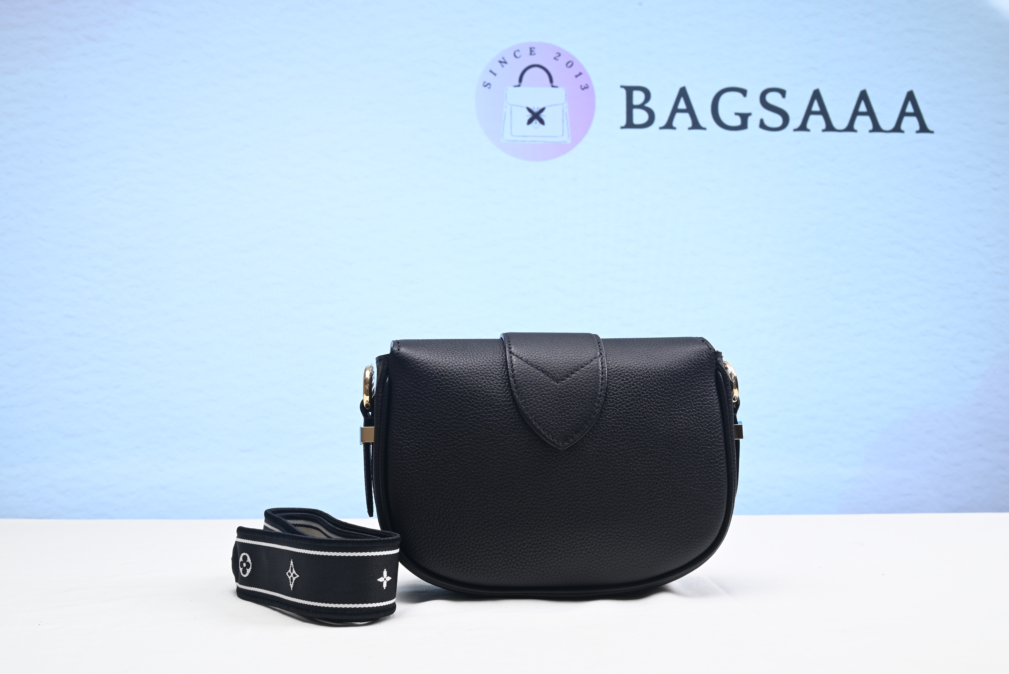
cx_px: 504
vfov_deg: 33.4
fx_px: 1121
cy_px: 337
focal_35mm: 40
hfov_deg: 48.4
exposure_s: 1/2
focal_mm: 40
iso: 100
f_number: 16
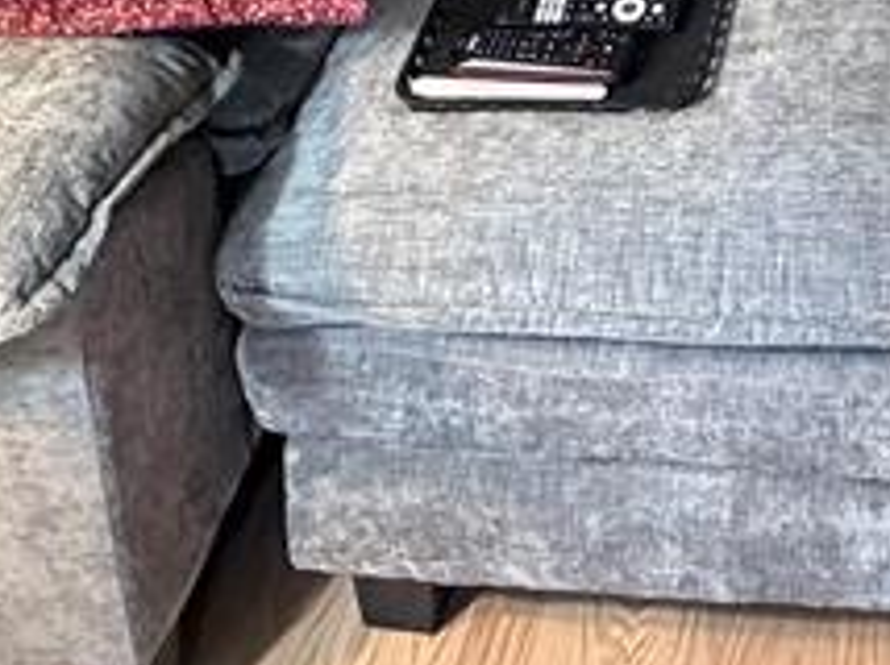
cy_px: -827
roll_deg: +0.1
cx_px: 977
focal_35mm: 67
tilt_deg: -11.7
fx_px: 1721
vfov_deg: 15.3
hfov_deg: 26.7
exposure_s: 1/60
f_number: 2.2
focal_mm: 2.22
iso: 800
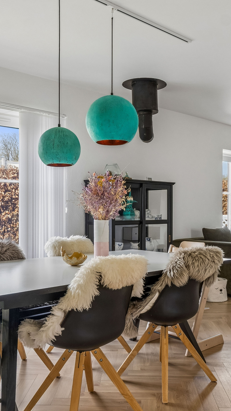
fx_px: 429
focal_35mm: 39
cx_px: 126
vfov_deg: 51.1
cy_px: 207
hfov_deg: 30.1
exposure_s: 1/25
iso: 200
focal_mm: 15.5
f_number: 8
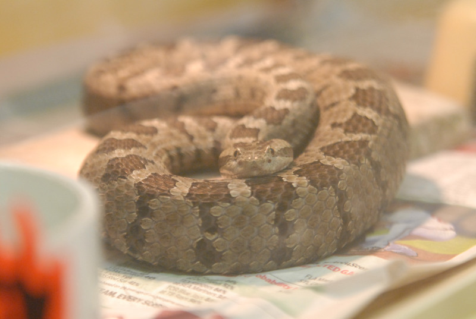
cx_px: 238
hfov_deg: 18.1
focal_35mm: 112
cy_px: 160
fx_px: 1491
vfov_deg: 12.2
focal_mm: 75
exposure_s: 1/80
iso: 1600
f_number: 4.5
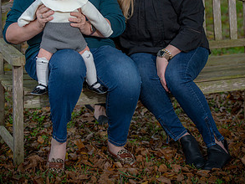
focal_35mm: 127
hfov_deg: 15.5
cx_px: 122
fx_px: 899
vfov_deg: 11.6
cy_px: 8
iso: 160
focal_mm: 86
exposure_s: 1/200
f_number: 3.5
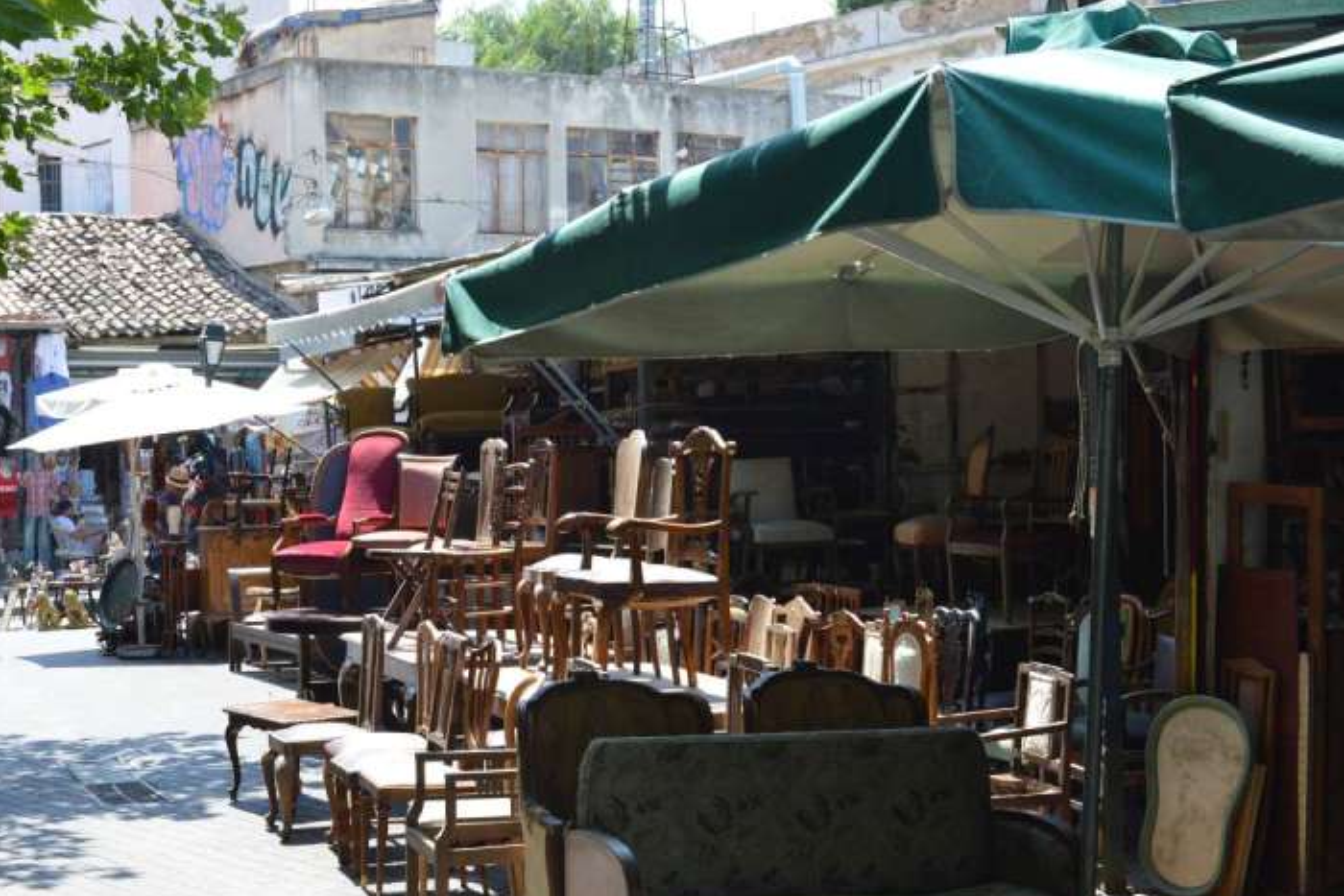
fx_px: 2390
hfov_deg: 31.4
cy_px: 508
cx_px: 637
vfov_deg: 21.2
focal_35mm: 64
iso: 2200
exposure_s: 1/320
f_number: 10
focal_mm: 56
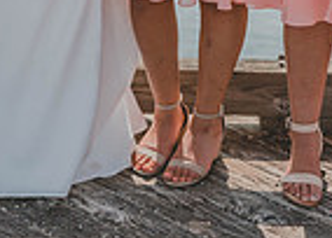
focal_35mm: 119
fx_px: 1124
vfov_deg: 11.3
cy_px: -188
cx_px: -27
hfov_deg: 16.3
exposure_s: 1/400
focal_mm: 24
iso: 100
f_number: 7.1
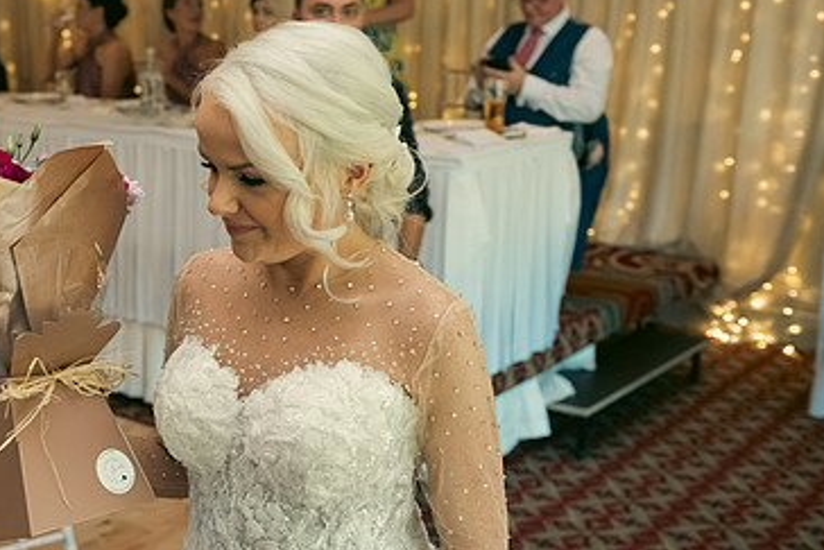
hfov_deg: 38.4
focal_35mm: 51
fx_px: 1168
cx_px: 274
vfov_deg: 26.5
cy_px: 302
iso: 800
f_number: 3.5
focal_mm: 32
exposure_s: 1/160
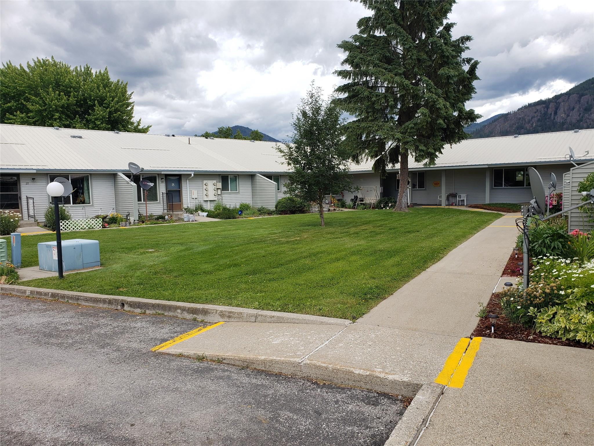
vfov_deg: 53.1
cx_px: 297
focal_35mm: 26
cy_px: 223
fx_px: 446
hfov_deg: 67.3
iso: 50
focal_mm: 4.3
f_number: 2.4
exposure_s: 1/895
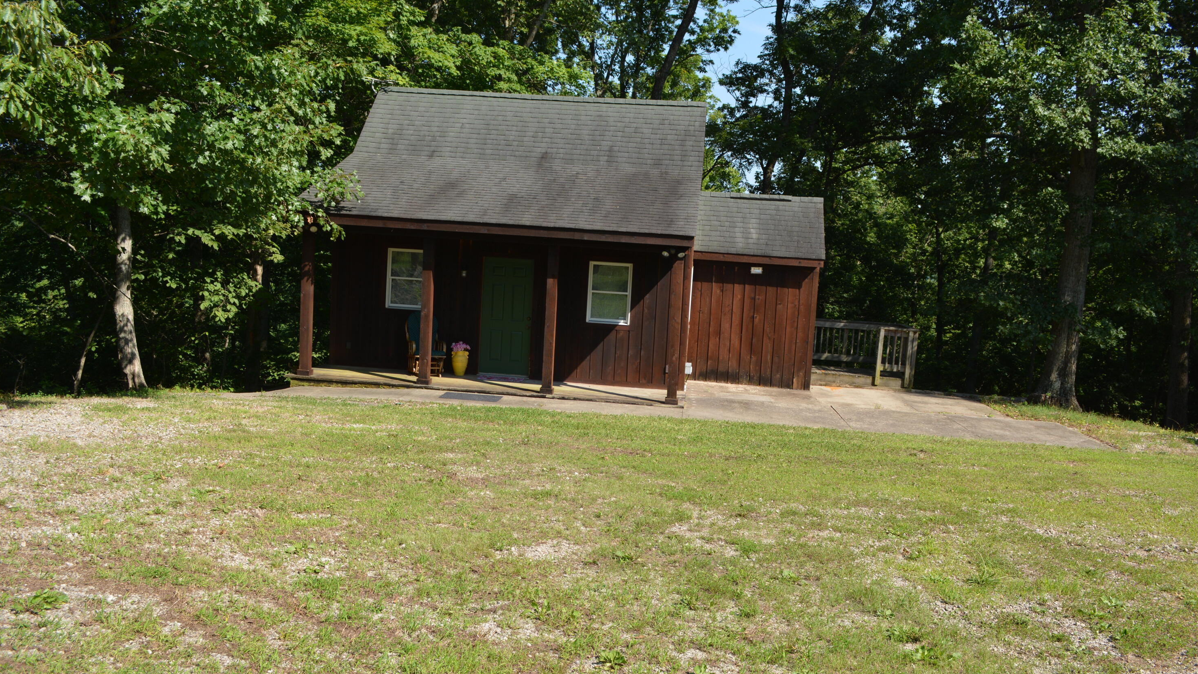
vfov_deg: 36.7
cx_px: 598
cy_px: 343
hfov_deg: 61.0
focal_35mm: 32
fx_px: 1016
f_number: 8
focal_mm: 20
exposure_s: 1/250
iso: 140
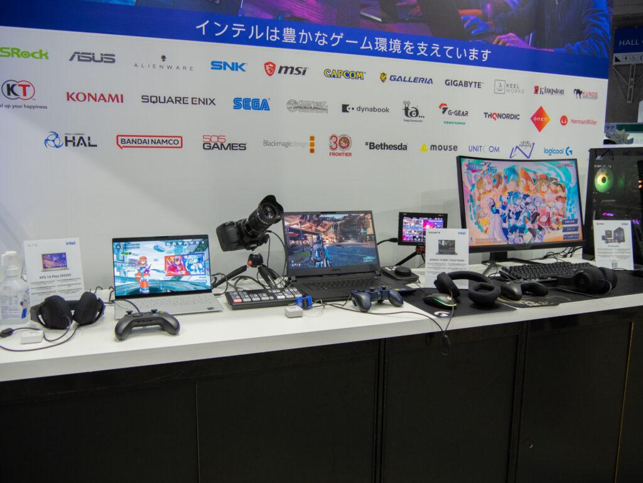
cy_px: 242
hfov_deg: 63.4
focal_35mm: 28
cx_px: 322
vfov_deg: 49.8
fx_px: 520
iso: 800
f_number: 3.5
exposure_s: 1/125
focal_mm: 14
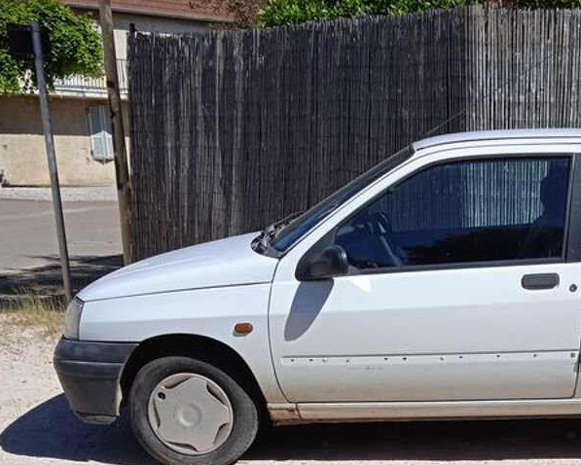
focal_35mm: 61
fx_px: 1049
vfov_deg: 23.4
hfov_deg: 30.2
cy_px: 516
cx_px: 466
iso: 100
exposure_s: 1/1383
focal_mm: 3.43
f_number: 2.2
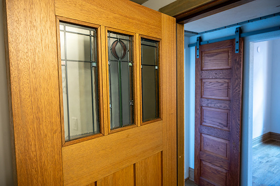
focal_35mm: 24
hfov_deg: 73.8
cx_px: 140
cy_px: 93
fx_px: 187
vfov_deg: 53.1
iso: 500
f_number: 5
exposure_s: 1/15
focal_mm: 24
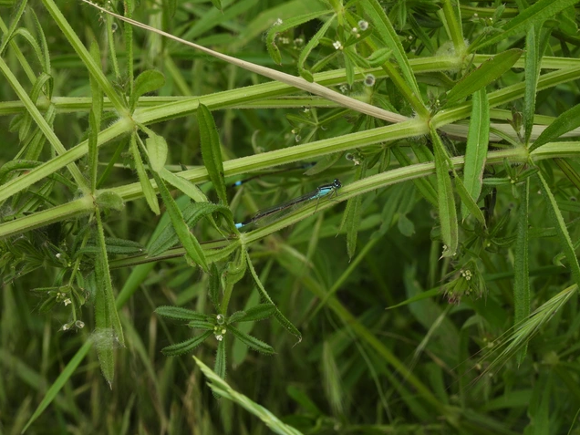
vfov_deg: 8.7
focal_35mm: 171
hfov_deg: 11.6
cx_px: 290
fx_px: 2865
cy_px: 218
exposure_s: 1/60
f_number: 6.3
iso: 100
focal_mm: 30.3
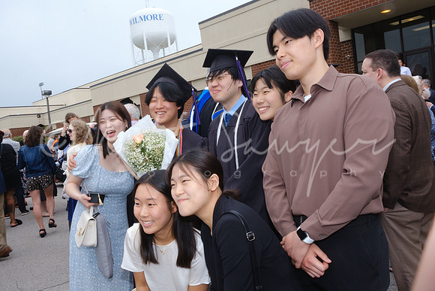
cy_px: 146
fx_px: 387
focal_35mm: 32
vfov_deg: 41.1
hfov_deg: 58.7
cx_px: 218
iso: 1000
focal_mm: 21.4
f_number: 22
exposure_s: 1/60
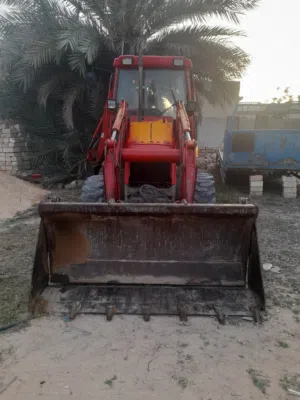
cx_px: 150
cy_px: 200
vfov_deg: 69.4
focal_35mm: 25
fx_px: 289
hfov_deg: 54.9
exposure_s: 1/50
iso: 40
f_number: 2
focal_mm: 4.6
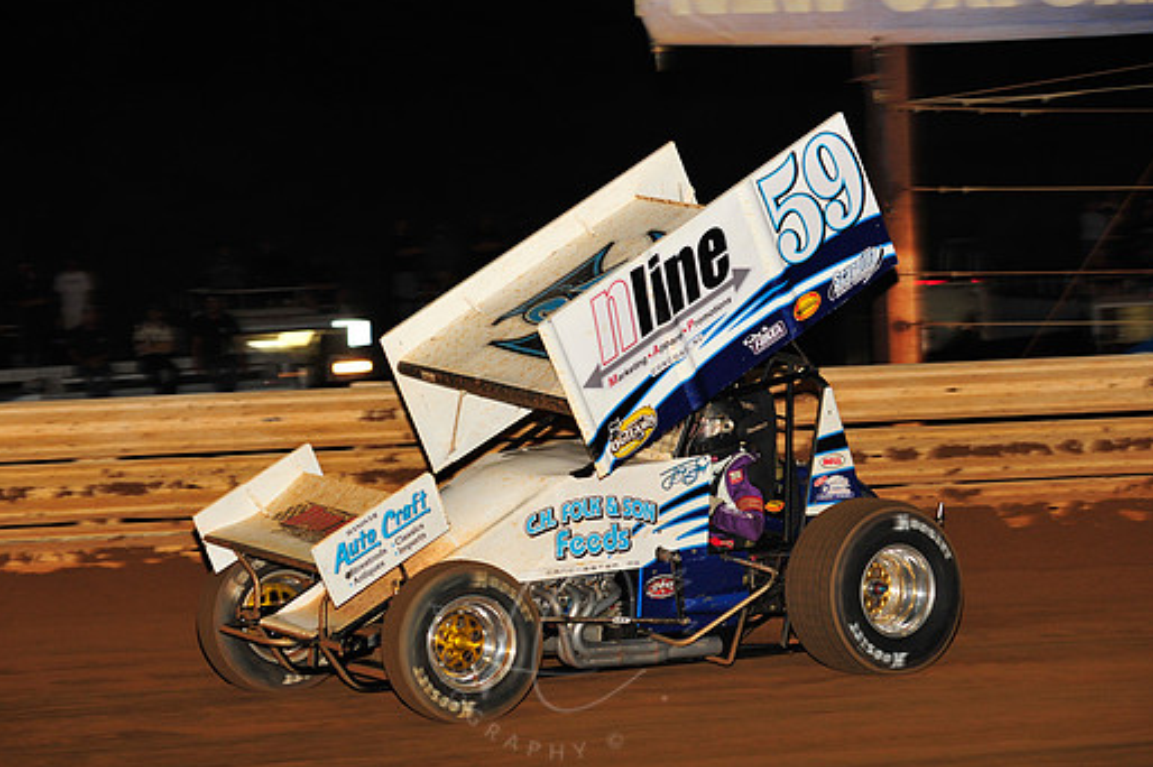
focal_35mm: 175
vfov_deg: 7.8
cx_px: 561
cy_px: 417
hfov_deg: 11.8
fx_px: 5601
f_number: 6.3
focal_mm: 155
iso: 1000
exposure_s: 1/320
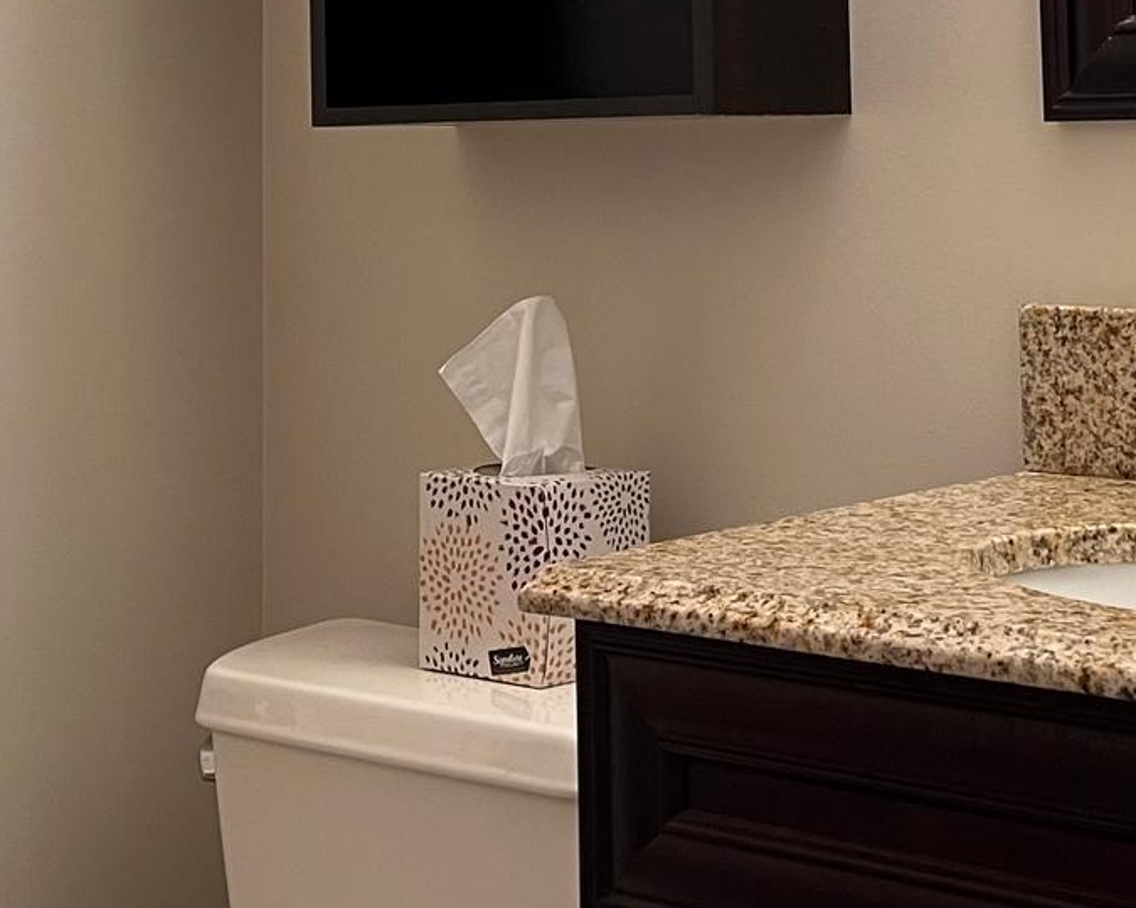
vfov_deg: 19.4
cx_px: 611
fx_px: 2589
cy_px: 37
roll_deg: +0.3
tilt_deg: +2.7
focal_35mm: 77
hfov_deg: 24.7
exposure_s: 1/60
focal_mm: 5.7
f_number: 1.5
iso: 200
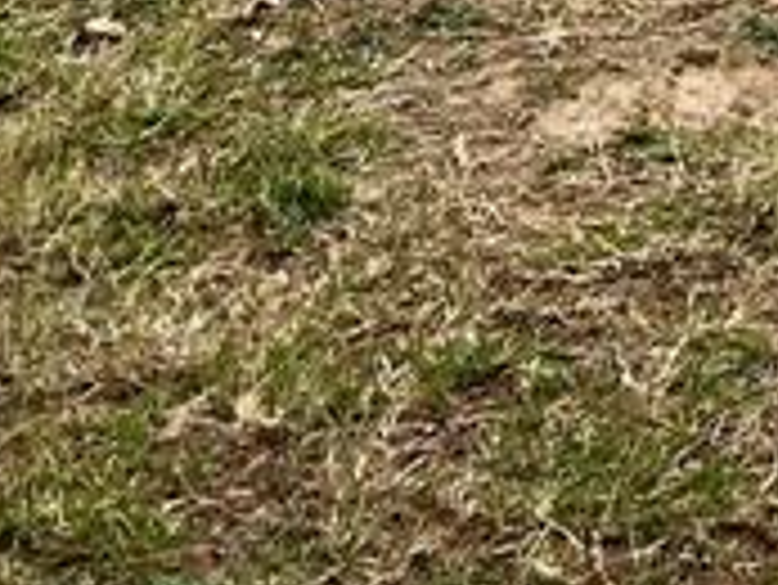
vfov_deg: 8.5
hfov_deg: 10.9
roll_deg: +1.6
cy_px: -972
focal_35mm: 154
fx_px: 3464
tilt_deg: -8.9
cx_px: 1871
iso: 50
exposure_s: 1/2083
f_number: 1.5
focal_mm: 5.7
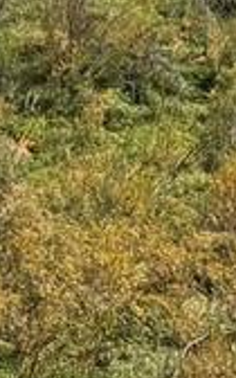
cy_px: -108
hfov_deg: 5.2
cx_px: 605
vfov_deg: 8.6
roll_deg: +0.9
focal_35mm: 242
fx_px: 2490
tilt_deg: -8.3
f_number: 1.78
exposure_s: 1/5714
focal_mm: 6.76
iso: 80
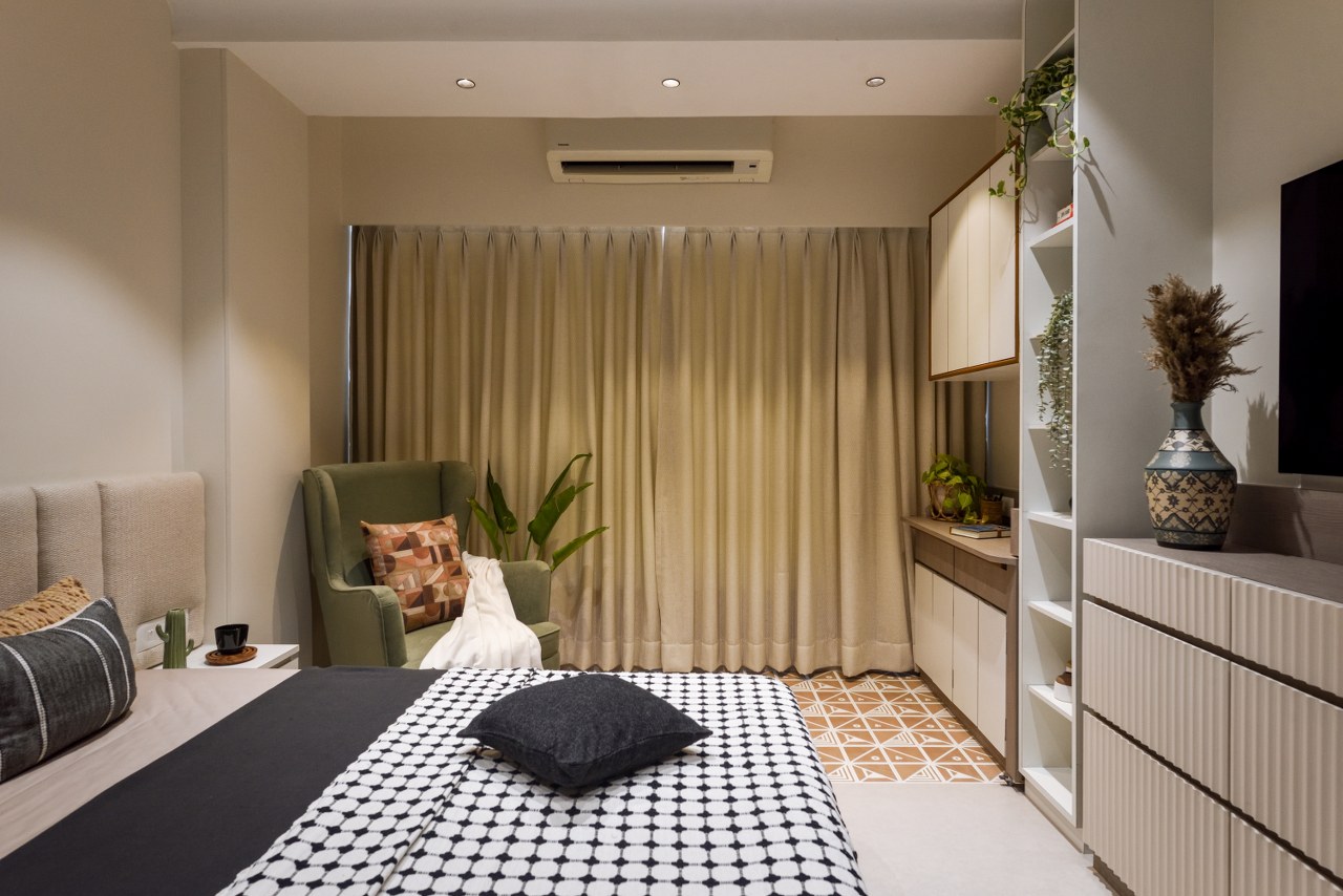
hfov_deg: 84.0
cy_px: 448
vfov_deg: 62.0
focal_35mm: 20
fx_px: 746
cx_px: 672
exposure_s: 1/40
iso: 800
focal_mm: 20
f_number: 8
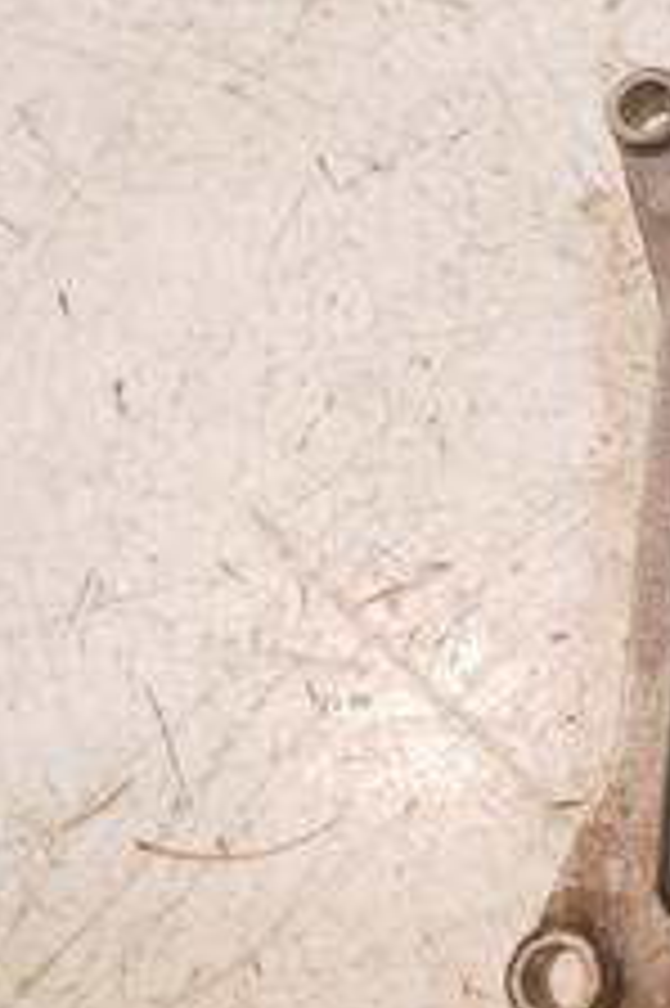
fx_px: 1622
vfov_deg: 34.5
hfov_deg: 19.7
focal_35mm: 58
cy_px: 549
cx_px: 1057
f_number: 3.5
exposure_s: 1/125
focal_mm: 13
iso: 1250
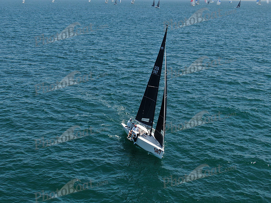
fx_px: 376
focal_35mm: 48
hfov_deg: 39.7
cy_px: 102
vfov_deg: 30.3
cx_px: 136
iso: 100
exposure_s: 1/640
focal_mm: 8.6
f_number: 3.8
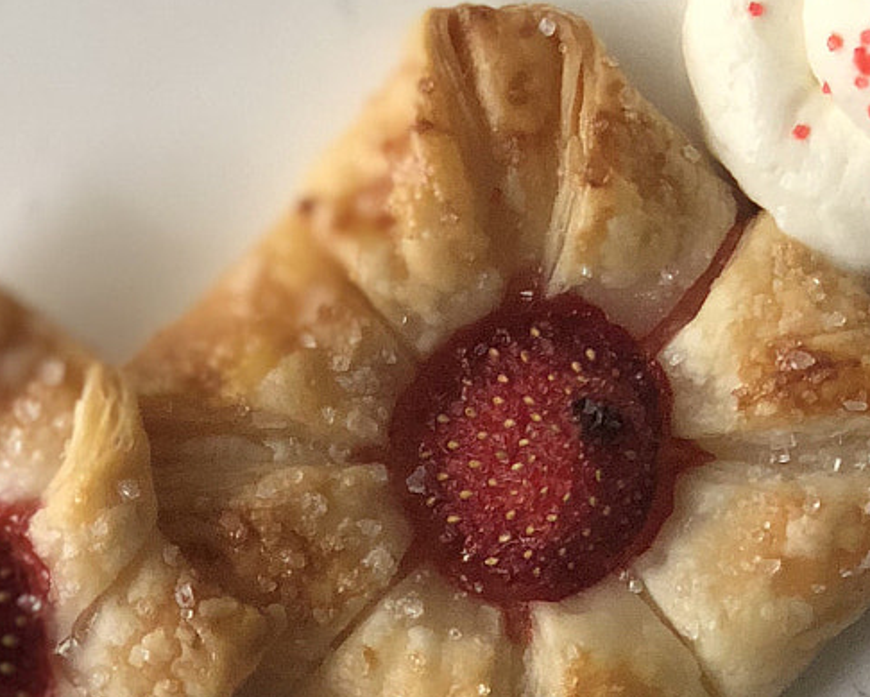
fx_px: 4301
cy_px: 550
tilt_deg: -86.2
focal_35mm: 167
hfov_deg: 11.5
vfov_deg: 9.2
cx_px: 376
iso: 125
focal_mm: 6
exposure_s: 1/60
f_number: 2.4
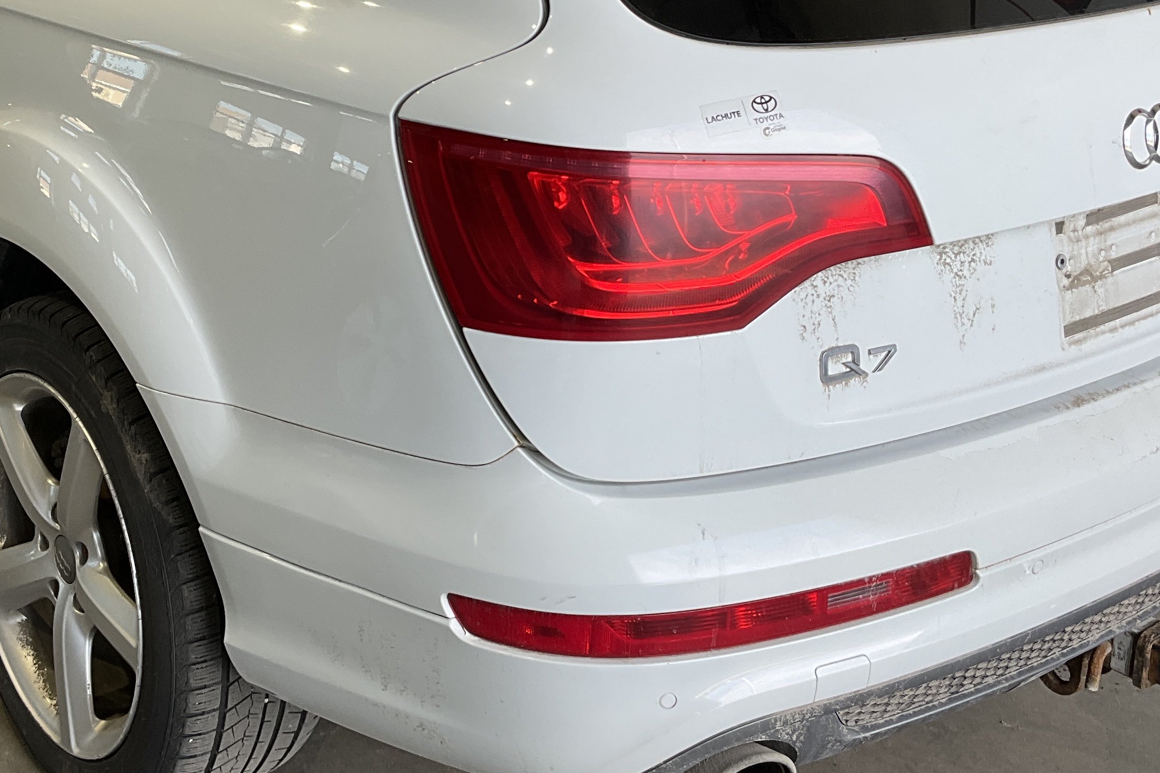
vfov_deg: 24.4
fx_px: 1772
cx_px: 438
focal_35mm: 55
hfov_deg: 36.0
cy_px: 203
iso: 20
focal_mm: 3
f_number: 1.8
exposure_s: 1/122
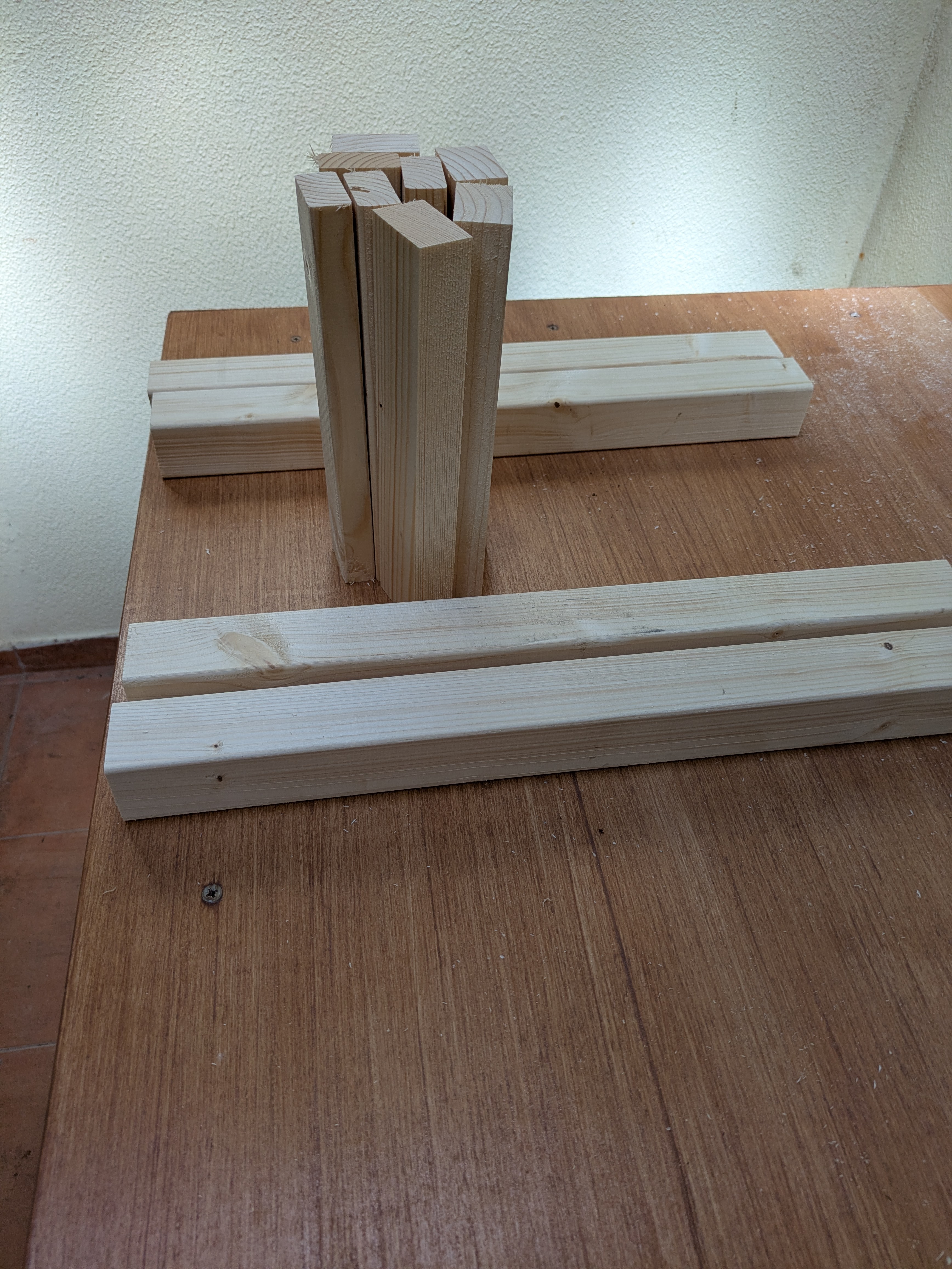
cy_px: 634
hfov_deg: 54.9
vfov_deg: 69.4
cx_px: 476
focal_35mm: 25
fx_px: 916
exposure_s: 1/100
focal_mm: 5.43
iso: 57
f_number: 1.89
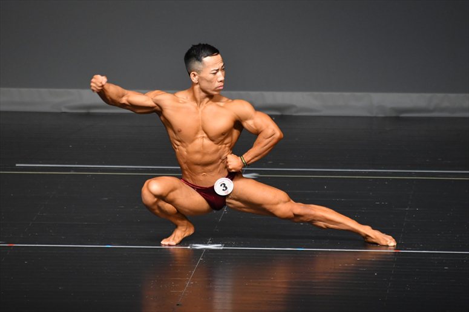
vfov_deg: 3.1
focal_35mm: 450
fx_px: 5860
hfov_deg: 4.6
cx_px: 234
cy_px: 156
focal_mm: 300
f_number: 5.6
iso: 2500
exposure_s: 1/400
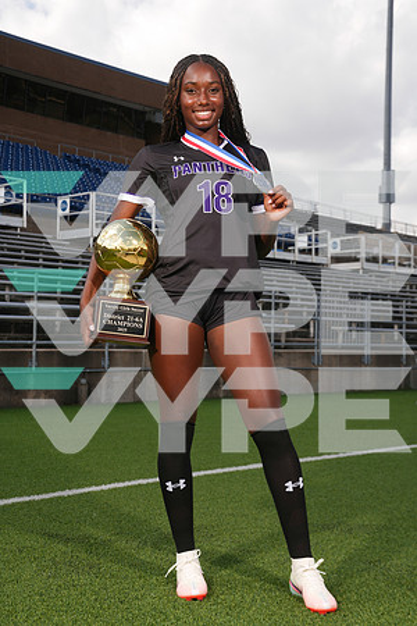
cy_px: 313
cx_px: 208
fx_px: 886
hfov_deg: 26.5
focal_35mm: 51
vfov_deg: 38.9
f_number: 8
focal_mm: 51
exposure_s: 1/200
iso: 80
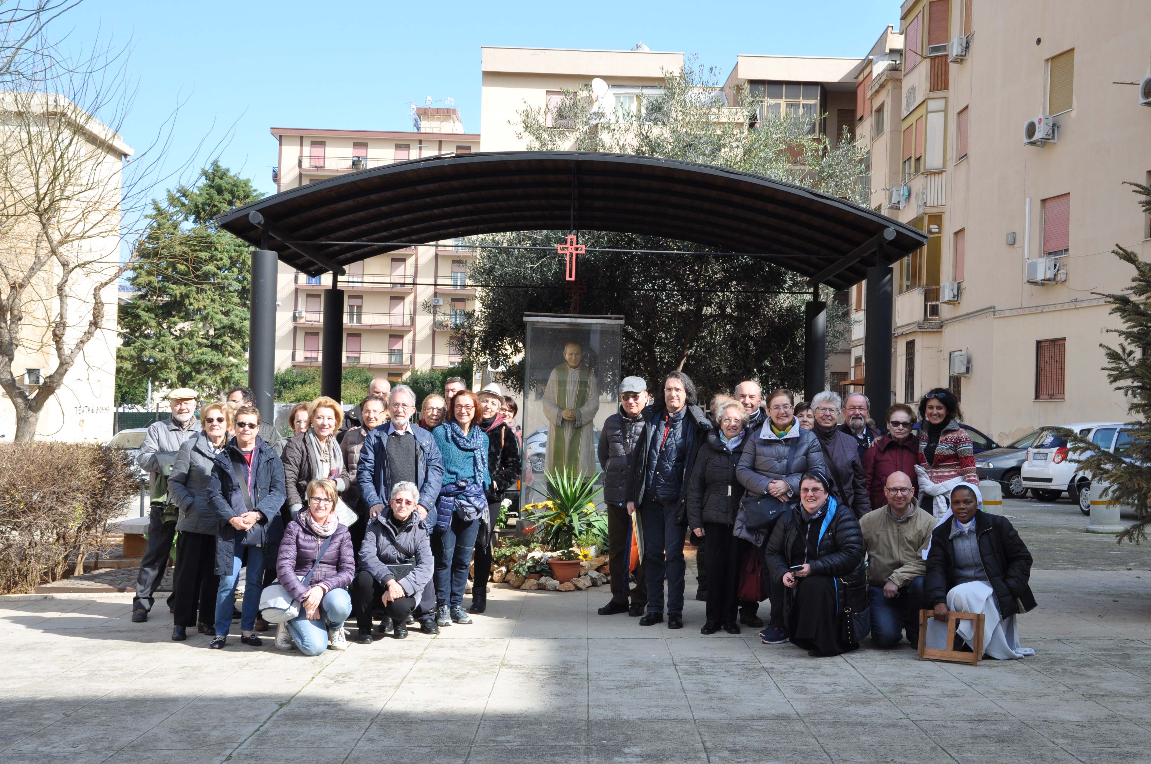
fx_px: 1341
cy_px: 382
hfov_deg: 46.4
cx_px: 576
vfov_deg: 31.8
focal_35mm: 42
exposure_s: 1/320
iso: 500
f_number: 9
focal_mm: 28
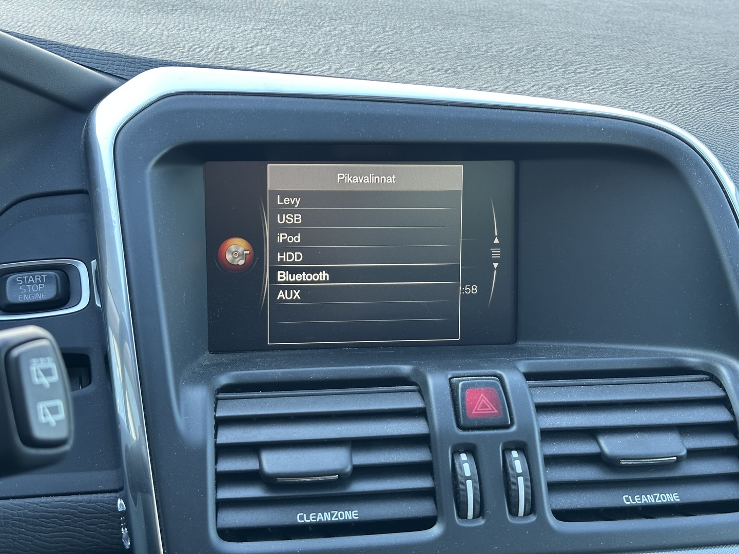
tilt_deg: -17.7
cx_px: 370
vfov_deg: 30.3
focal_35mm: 48
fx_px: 1025
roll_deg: -1.0
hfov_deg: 39.7
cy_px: 277
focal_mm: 6.86
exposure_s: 1/60
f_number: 1.78
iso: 100
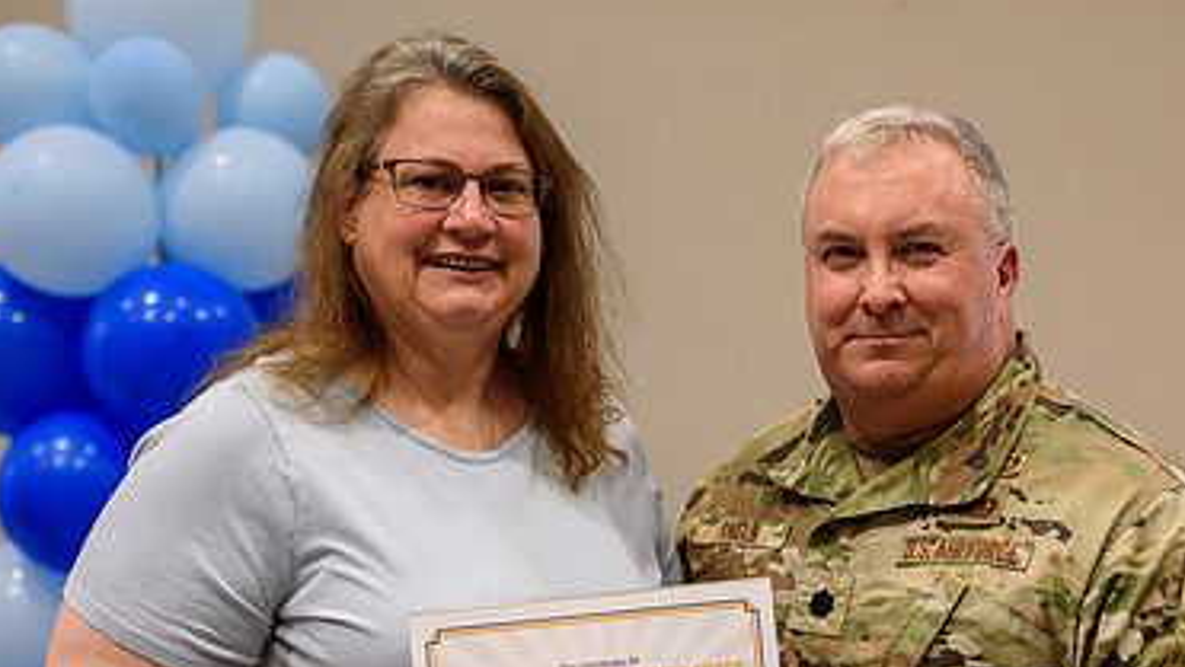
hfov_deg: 22.4
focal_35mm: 95
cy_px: 531
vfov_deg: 12.7
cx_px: 760
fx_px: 2986
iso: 1000
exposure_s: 1/160
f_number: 2.8
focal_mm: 58
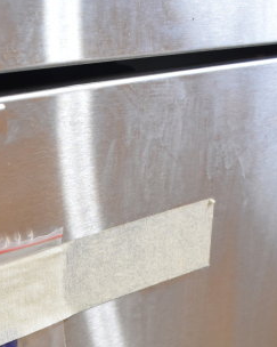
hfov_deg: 15.7
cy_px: 497
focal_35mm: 97
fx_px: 999
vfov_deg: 17.9
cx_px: 64
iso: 900
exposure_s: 1/40
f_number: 3.8
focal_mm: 23
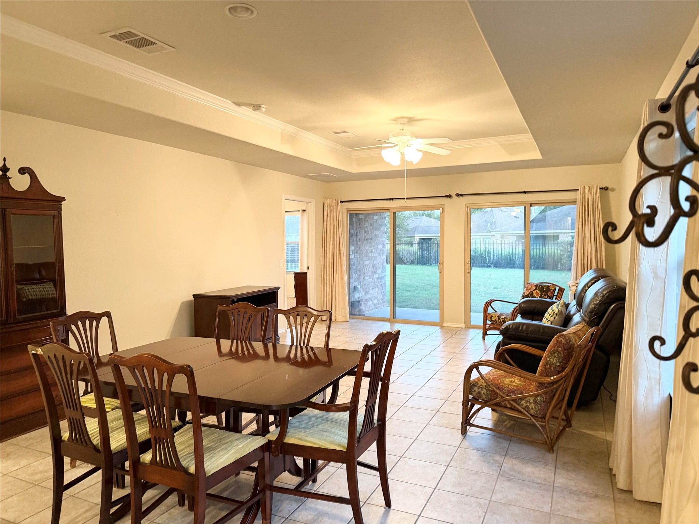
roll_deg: +0.5
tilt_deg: -5.4
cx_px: 350
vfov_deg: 56.8
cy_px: 262
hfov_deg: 71.6
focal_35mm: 24
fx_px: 485
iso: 400
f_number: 1.78
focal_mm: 6.76
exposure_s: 1/60
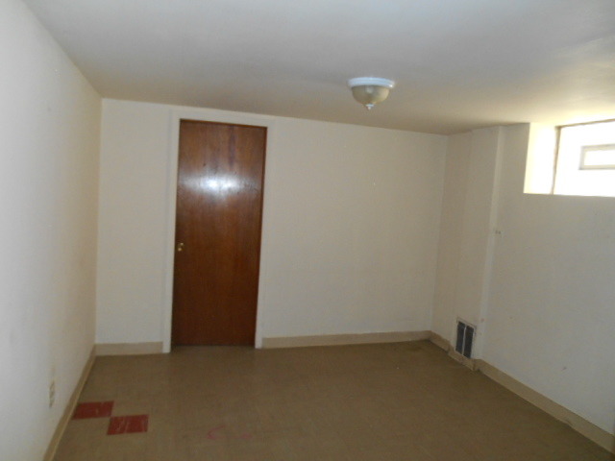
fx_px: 462
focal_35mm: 26
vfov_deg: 53.1
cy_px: 230
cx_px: 308
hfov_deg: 67.3
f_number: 3.4
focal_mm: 4.7
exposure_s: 1/25
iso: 280
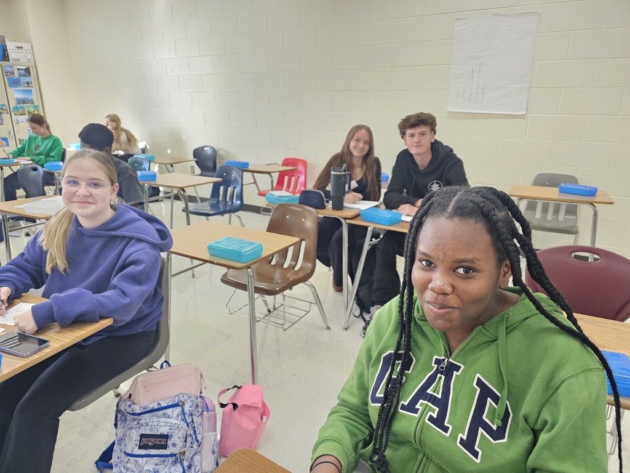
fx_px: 419
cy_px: 236
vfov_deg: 58.9
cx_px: 315
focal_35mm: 23
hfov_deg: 73.9
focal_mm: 6.3
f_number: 1.7
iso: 800
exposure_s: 1/120
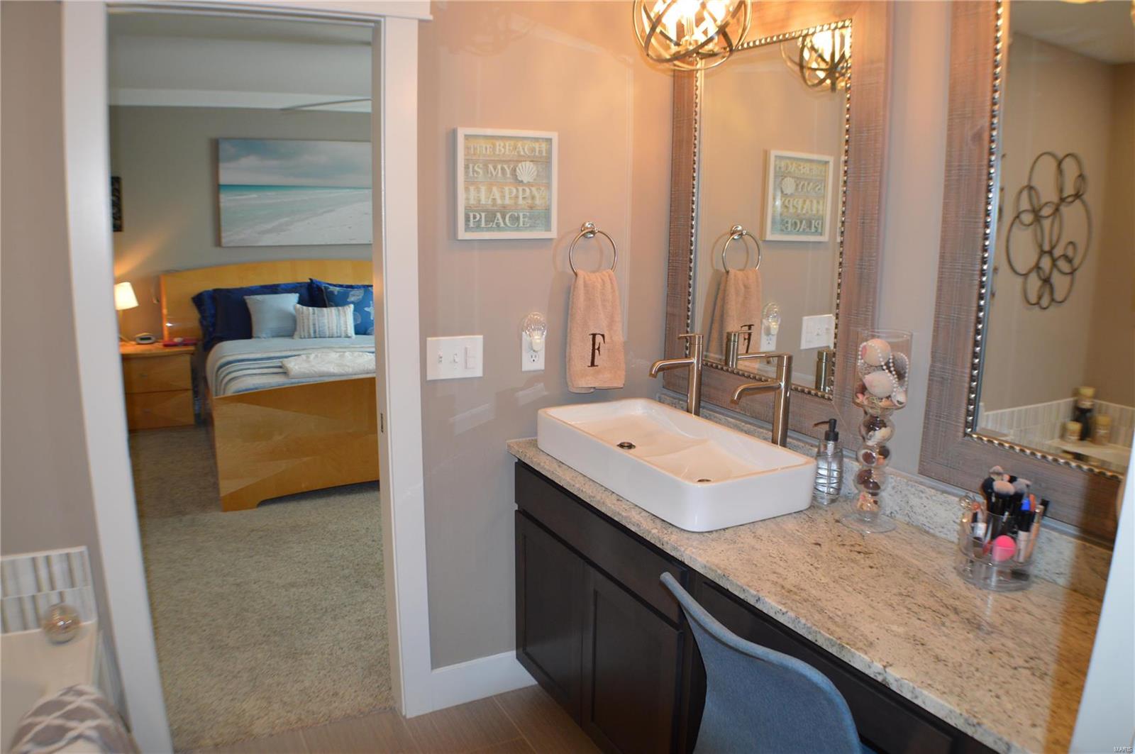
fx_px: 1039
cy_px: 377
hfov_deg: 57.3
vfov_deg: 39.9
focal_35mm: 33
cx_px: 568
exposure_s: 1/60
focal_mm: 22
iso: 500
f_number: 3.8
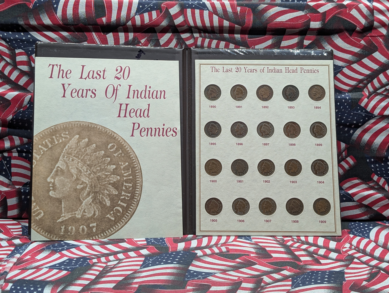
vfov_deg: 29.7
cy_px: 146
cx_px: 194
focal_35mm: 49
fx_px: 551
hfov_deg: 38.9
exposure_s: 1/31.4
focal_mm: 6.9
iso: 24
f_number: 1.68
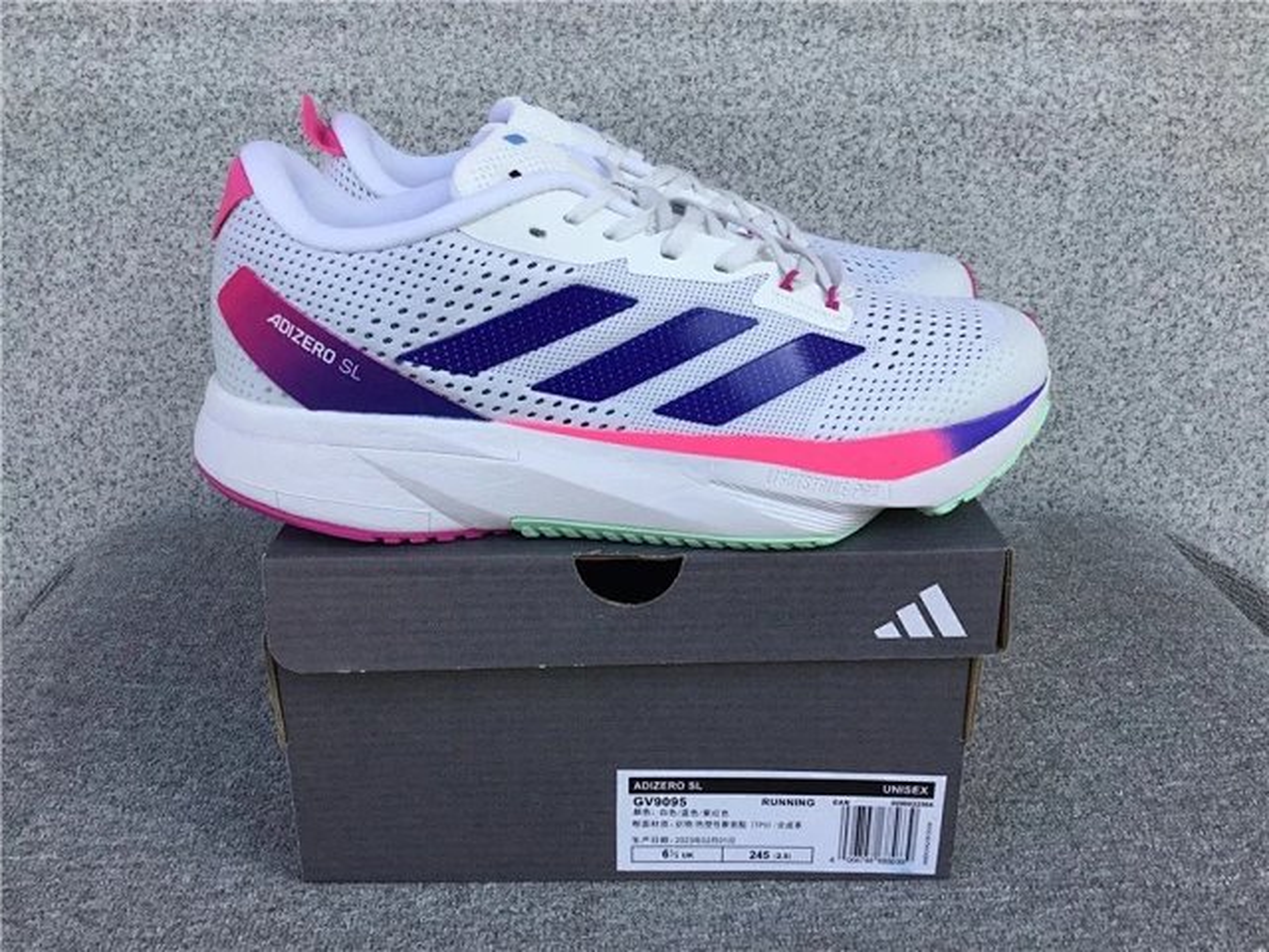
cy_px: 476
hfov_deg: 58.4
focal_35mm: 31
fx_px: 1136
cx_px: 634
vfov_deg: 45.4
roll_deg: +0.5
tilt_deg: -21.0
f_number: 2.4
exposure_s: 1/327
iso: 25
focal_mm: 3.3
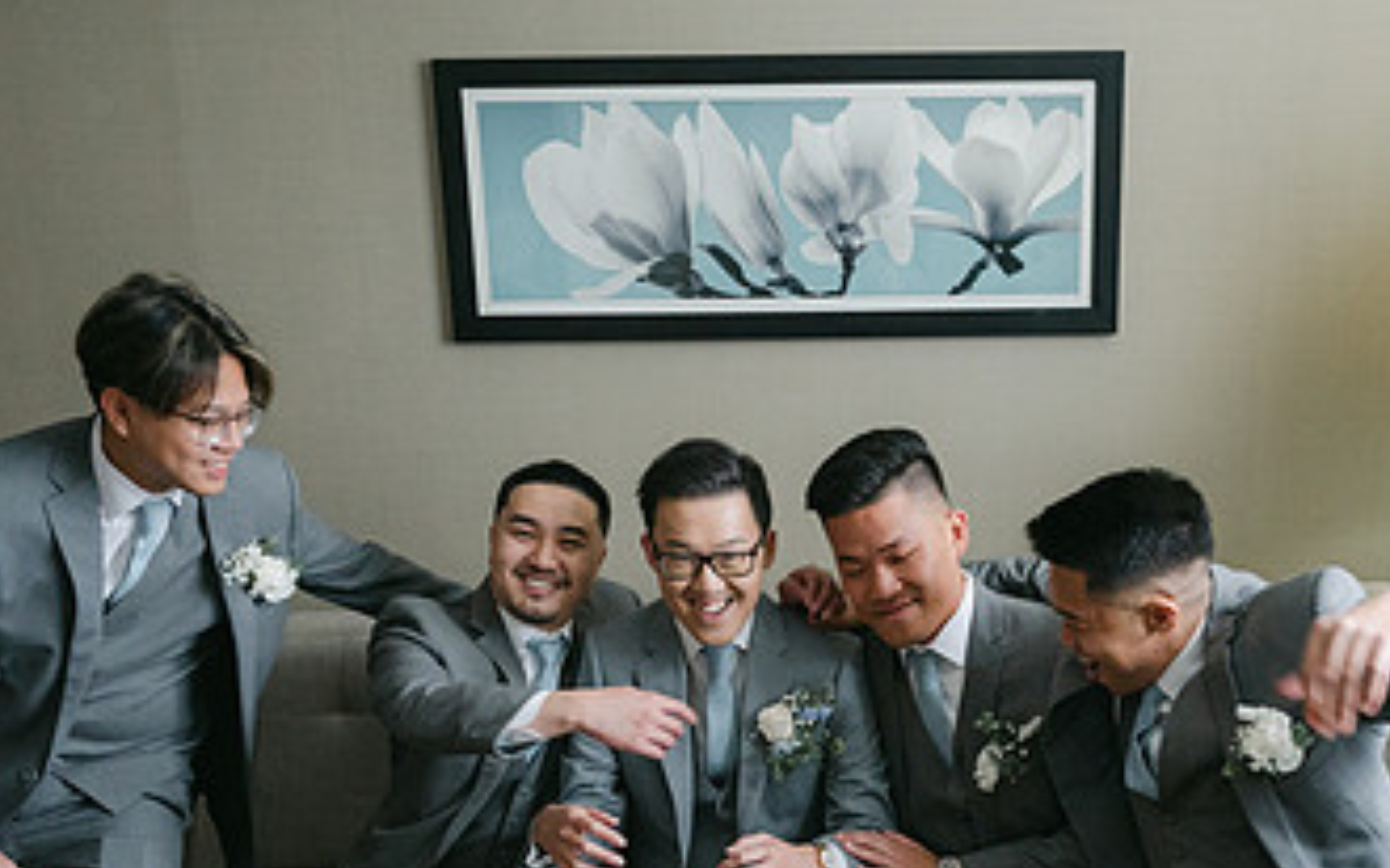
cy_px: 763
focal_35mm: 43
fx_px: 1628
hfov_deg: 45.9
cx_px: 863
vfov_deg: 28.8
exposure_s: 1/125
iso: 3600
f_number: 5.6
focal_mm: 24
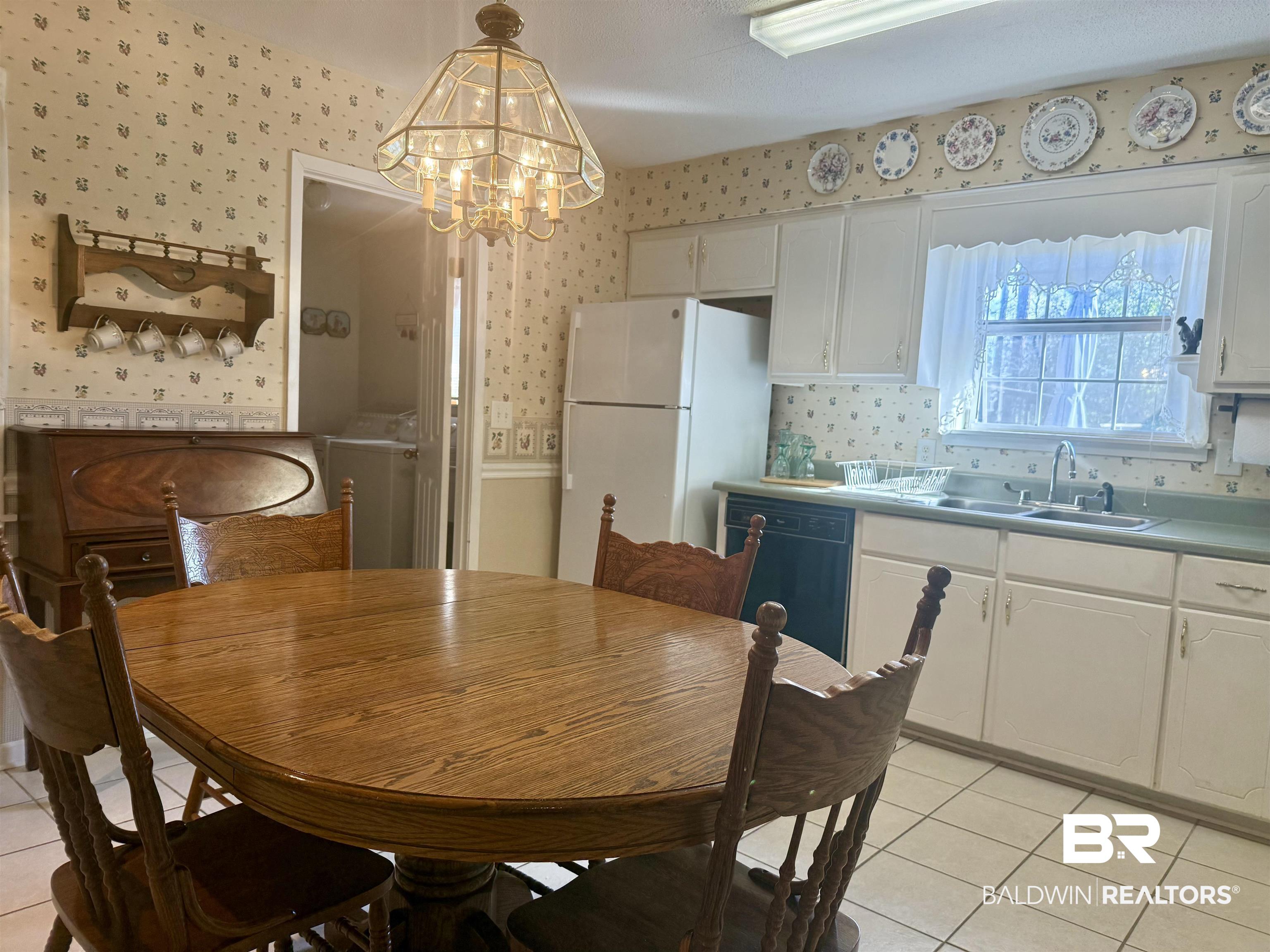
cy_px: 476
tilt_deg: -5.2
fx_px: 881
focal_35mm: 24
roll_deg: -3.6
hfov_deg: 71.6
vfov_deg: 56.8
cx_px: 635
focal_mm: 6.76
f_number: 1.78
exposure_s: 1/220
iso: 200
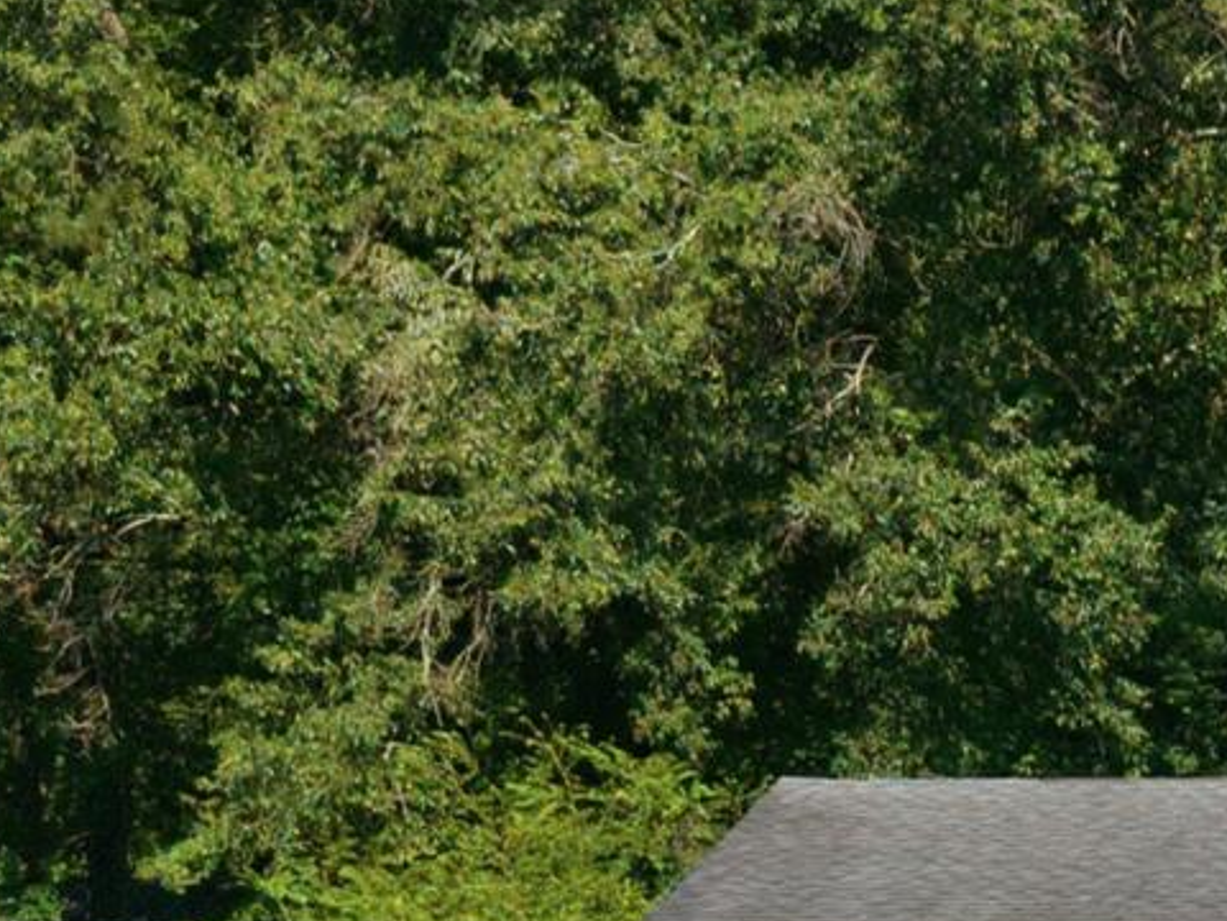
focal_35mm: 150
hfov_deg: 12.0
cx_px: 2247
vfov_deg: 9.7
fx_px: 5317
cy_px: 1292
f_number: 1.8
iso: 220
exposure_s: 1/725
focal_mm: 8.7
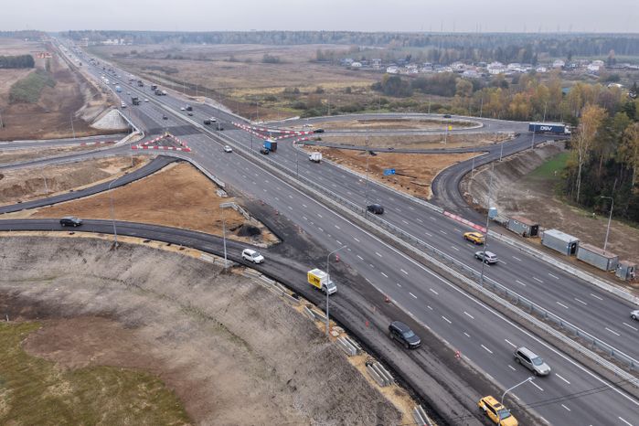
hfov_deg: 65.5
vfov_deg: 46.4
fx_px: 497
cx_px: 320
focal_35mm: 28
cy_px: 213
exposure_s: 1/160
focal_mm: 14.45
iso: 140
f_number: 2.8
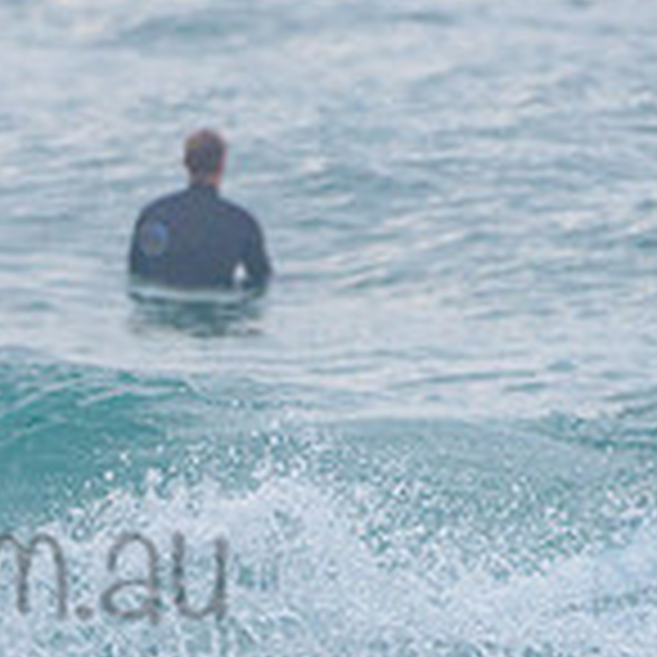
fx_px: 44492
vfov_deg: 0.8
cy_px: 499
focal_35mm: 2072
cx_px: -287
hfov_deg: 0.8
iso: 720
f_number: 5.6
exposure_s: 1/1600
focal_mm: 500
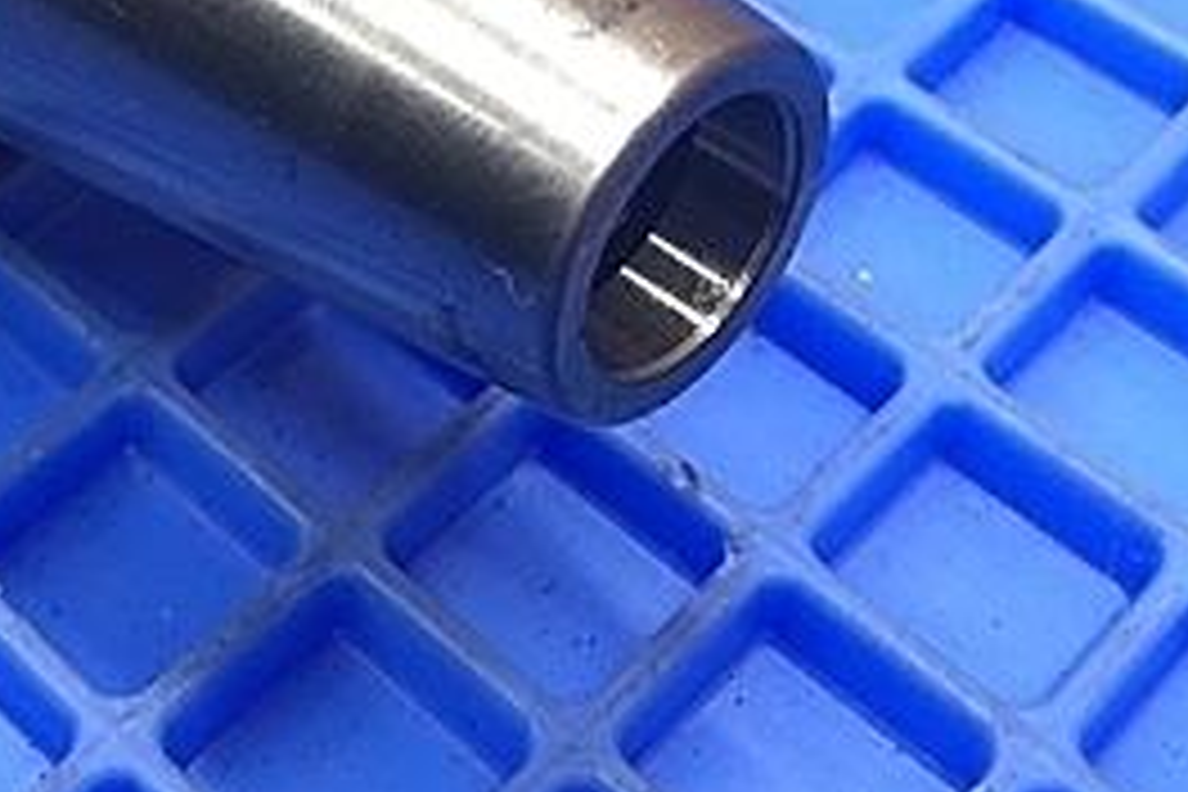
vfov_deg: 17.9
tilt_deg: -42.9
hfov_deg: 26.9
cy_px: -122
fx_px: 2409
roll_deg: +2.1
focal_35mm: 73
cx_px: 153
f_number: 2.2
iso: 200
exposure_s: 1/24
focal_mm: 4.15
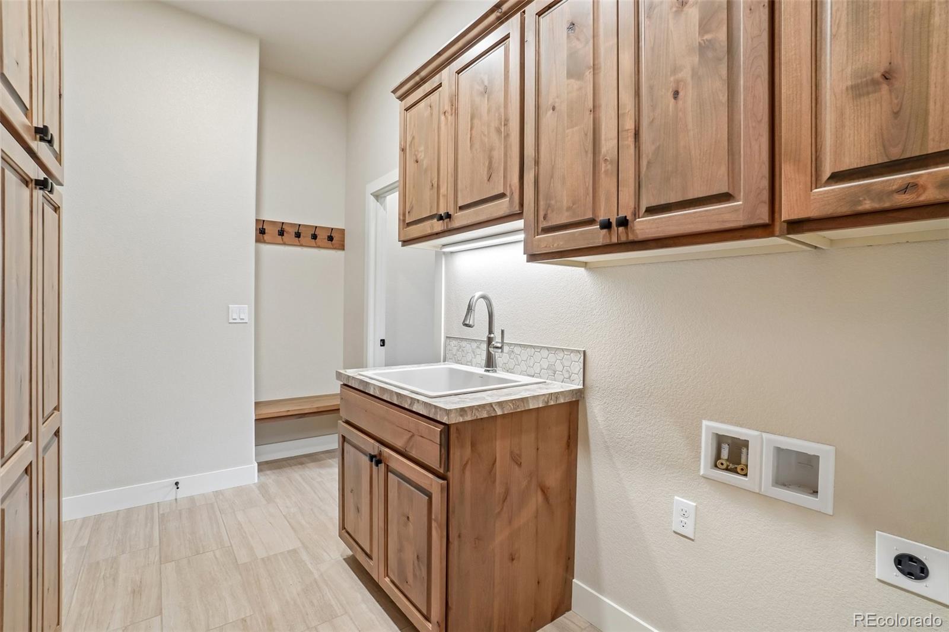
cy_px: 316
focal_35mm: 15
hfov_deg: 100.4
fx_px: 395
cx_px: 474
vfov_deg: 77.3
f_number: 8
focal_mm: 10
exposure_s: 1/6
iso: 320
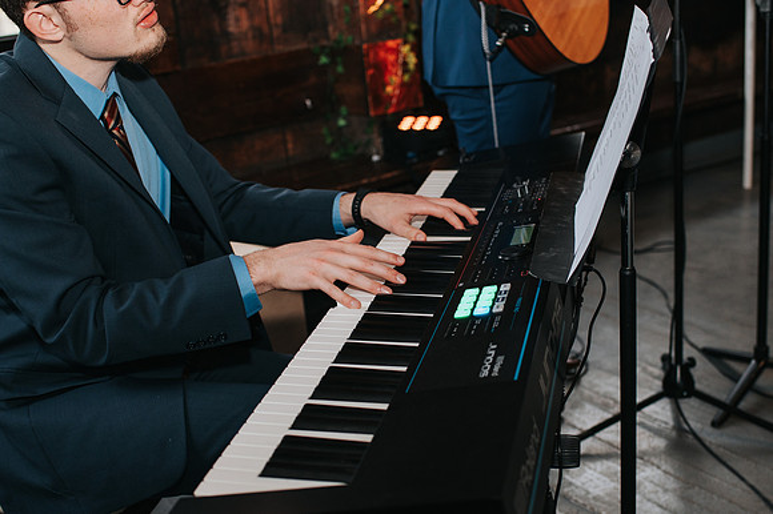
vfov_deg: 28.3
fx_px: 1015
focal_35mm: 47
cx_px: 415
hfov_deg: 41.7
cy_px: 327
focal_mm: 35
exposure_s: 1/160
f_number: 2.8
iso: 1000
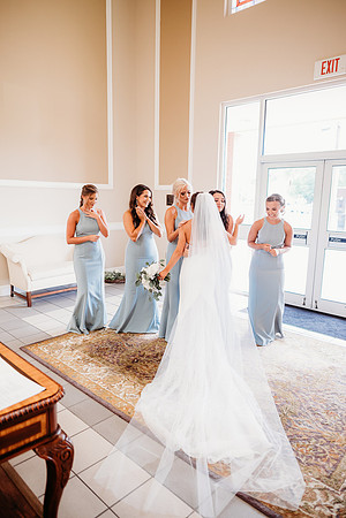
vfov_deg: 73.7
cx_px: 173
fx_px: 346
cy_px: 259
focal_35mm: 24
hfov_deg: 53.1
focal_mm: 24
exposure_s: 1/160
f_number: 2.5
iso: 640
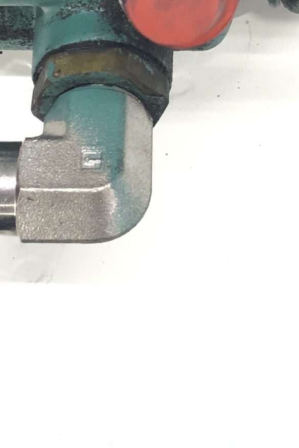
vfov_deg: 22.6
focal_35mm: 85
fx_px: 1058
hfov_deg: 16.1
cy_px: -41
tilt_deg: -84.9
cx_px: 180
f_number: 1.8
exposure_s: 1/25
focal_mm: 3.99
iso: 40
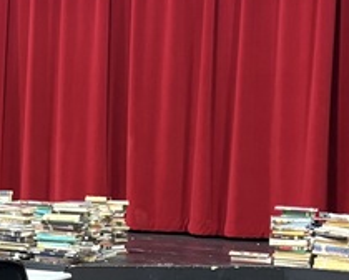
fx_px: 1281
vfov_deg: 12.4
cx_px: -76
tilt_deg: -0.5
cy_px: 137
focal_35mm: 124
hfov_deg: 15.0
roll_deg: -1.7
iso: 500
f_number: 1.6
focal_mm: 5.96
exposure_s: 1/40
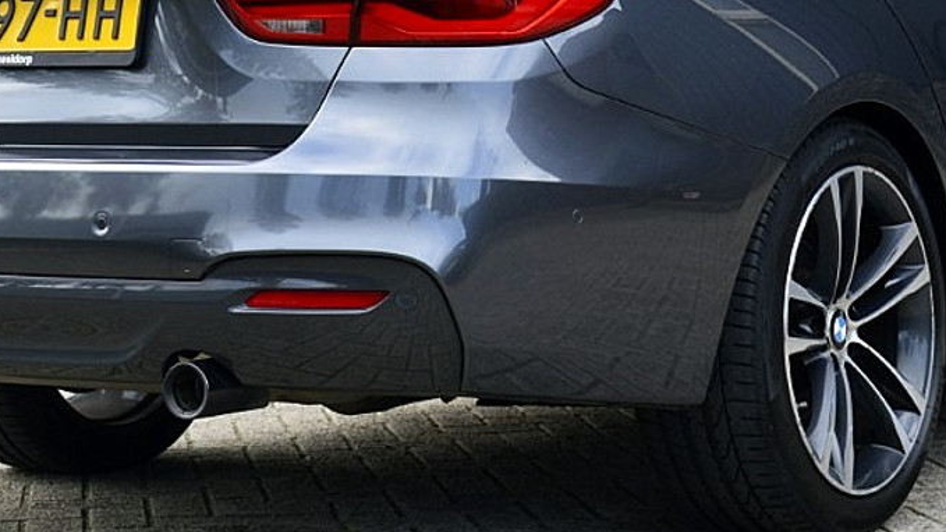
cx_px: 534
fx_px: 2759
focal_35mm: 110
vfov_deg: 10.9
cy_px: 46
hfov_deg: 19.4
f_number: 9
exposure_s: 1/125
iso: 400
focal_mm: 34
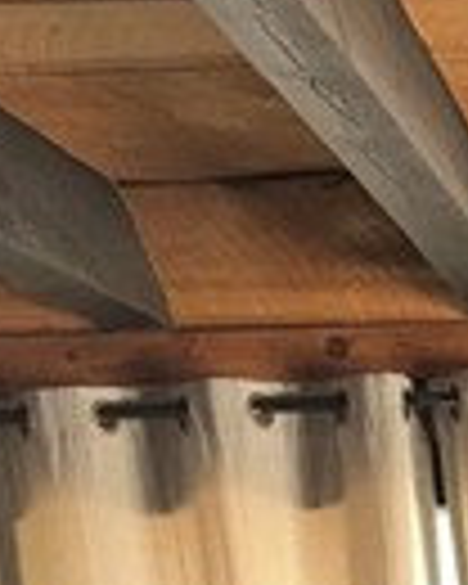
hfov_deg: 12.0
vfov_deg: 13.4
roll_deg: +2.7
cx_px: 936
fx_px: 1991
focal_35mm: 115
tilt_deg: -16.8
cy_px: 1300
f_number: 1.78
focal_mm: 6.76
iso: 160
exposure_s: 1/13
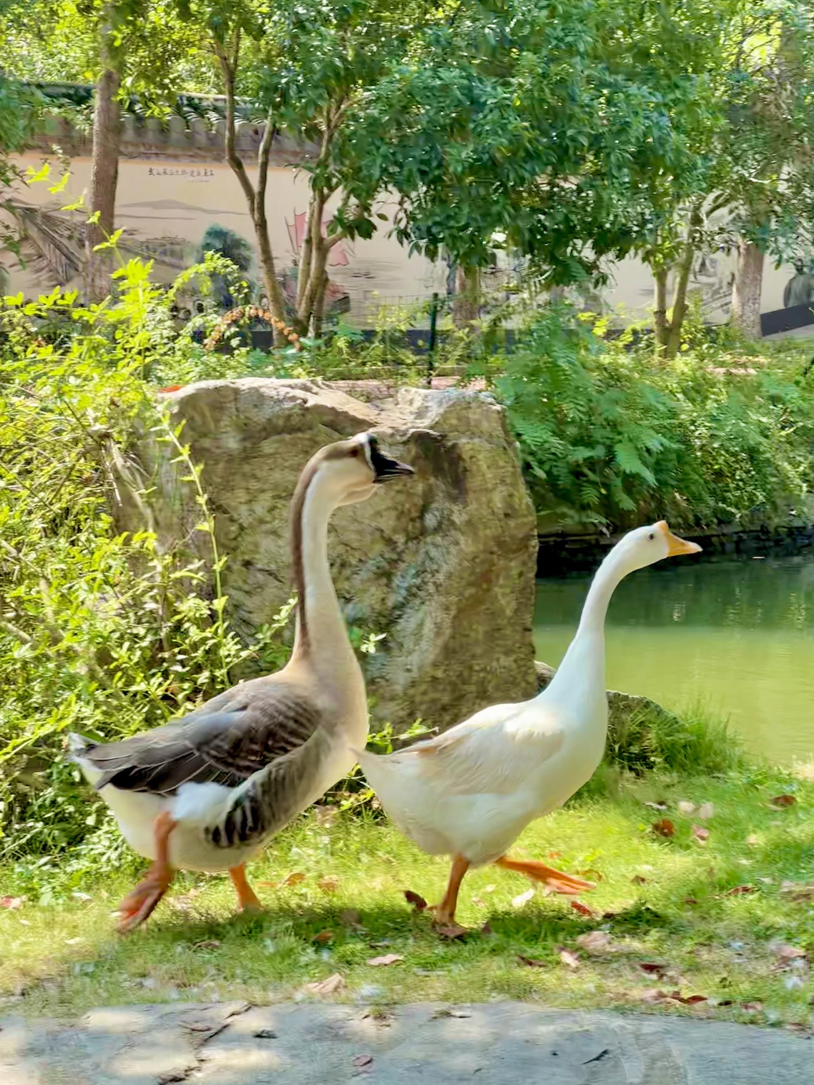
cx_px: 407
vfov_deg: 25.3
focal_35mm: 77
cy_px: 542
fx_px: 2414
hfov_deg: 19.1
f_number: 2.8
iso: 32
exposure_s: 1/134
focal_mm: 9
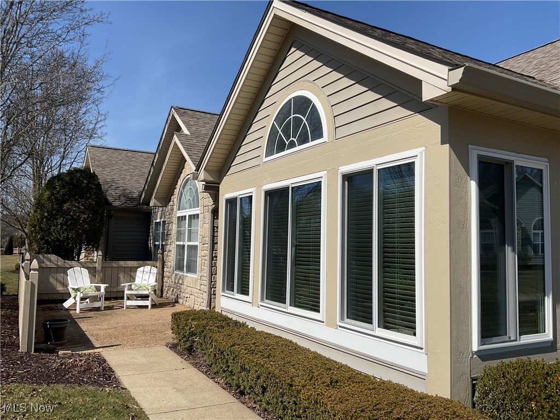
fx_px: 469
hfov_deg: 61.7
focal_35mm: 29
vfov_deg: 48.2
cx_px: 280
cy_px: 210
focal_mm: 3
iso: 16
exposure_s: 1/3322
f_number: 1.8
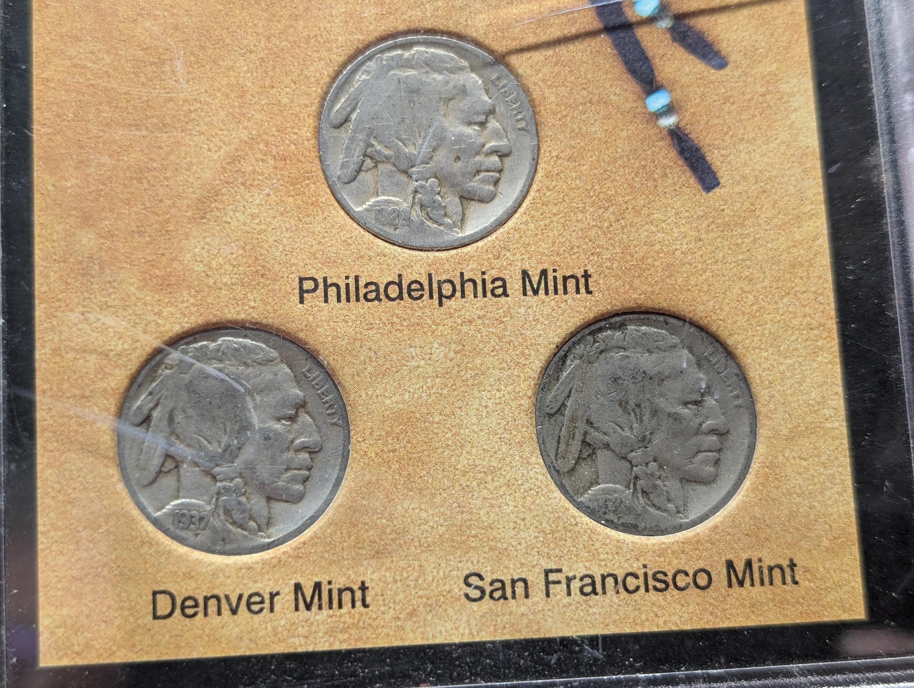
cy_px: 344
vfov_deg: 29.7
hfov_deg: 38.9
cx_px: 457
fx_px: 1296
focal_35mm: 49
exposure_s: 1/80.5
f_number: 1.68
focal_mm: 6.9
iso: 102
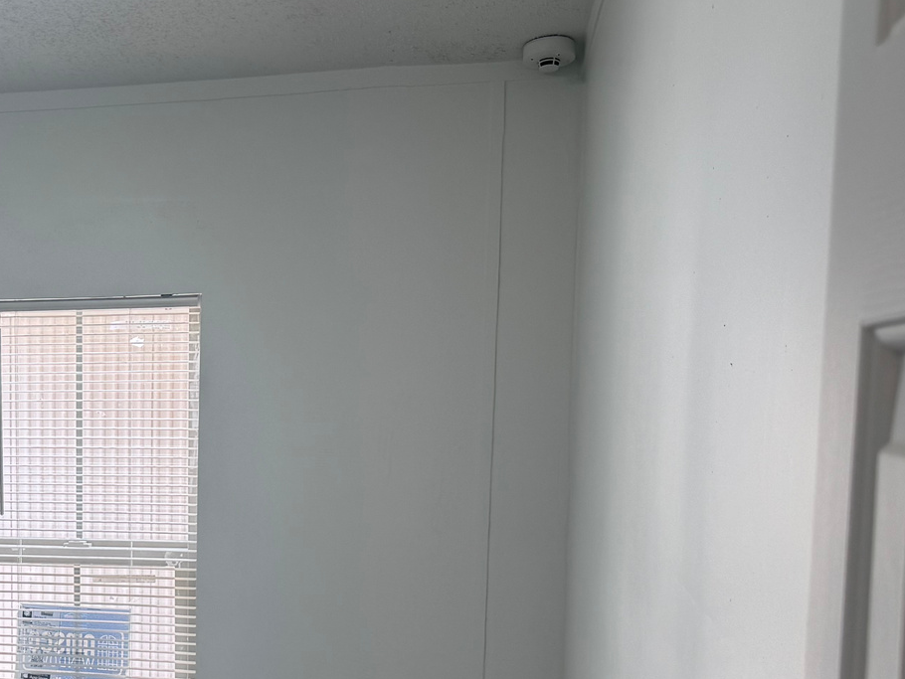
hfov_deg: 32.9
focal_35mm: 54
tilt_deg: -6.8
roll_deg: +0.2
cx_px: 21
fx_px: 1412
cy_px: 548
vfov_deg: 26.5
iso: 80
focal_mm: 6.76
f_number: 1.78
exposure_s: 1/162
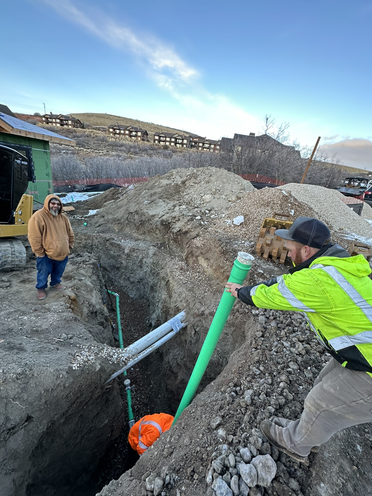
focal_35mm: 15
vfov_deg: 98.2
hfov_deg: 81.7
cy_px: 253
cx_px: 199
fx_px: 215
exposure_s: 1/99
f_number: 2.2
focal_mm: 2.22
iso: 100
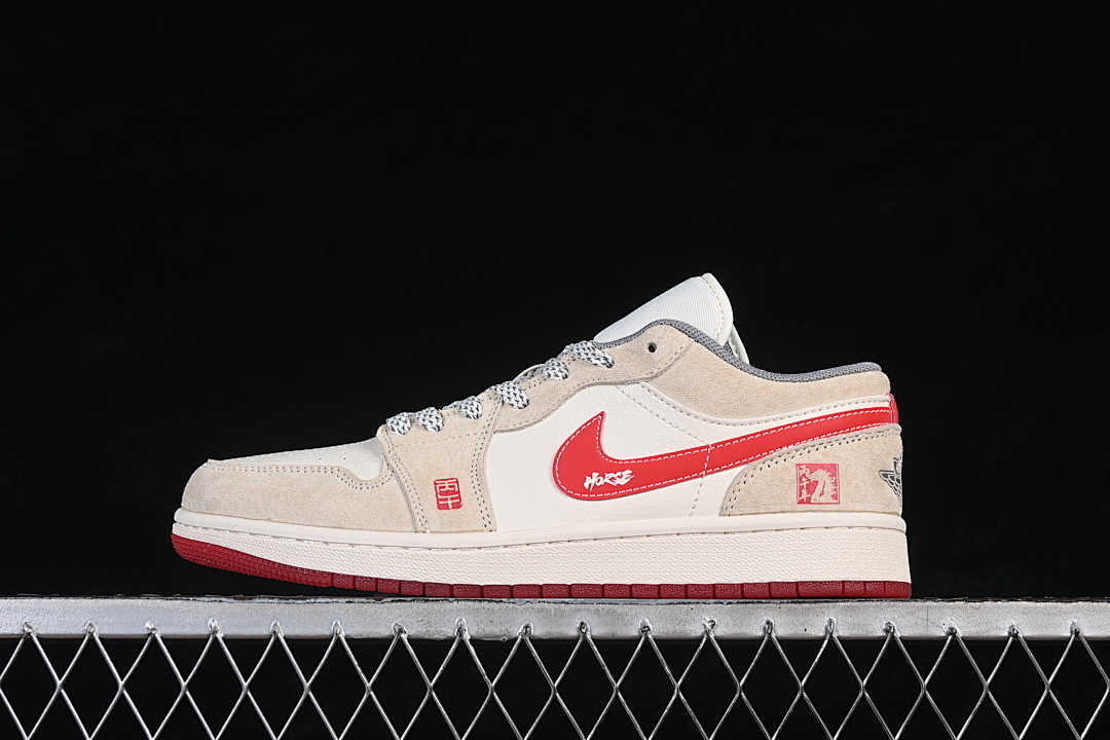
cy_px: 370
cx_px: 555
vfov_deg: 18.2
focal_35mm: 75
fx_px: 2312
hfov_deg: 27.0
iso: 160
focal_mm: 50
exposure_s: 1/80
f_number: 8
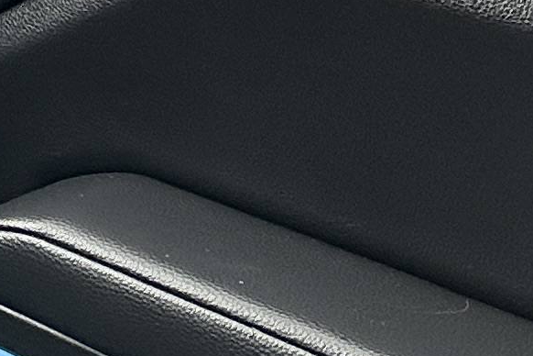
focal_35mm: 173
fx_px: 2561
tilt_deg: -11.6
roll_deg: +0.7
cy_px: -439
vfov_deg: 7.5
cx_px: -978
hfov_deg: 9.6
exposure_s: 1/60
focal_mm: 6.86
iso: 320
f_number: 1.78
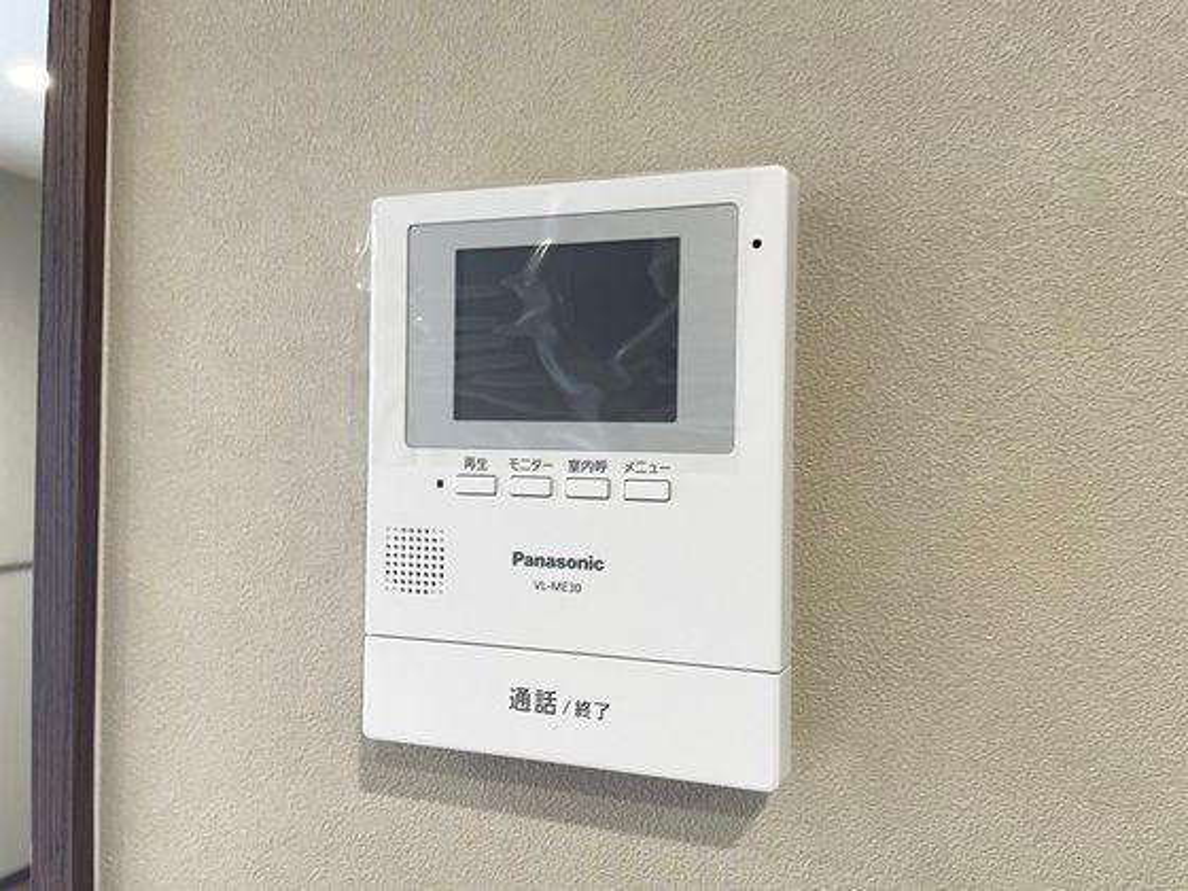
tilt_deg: +0.0
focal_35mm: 26
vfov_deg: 53.1
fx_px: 892
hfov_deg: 67.3
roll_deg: -1.0
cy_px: 446
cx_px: 594
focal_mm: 4.2
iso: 100
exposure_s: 1/60
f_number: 1.6
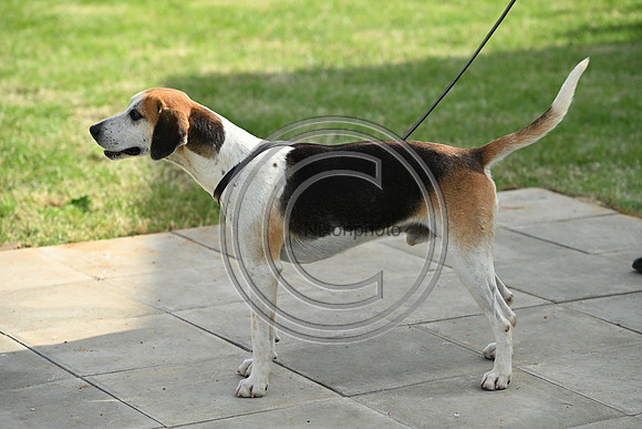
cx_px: 321
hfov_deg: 16.4
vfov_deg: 11.0
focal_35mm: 125
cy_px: 214
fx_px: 2230
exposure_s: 1/1000
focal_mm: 125
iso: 250
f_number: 4.5
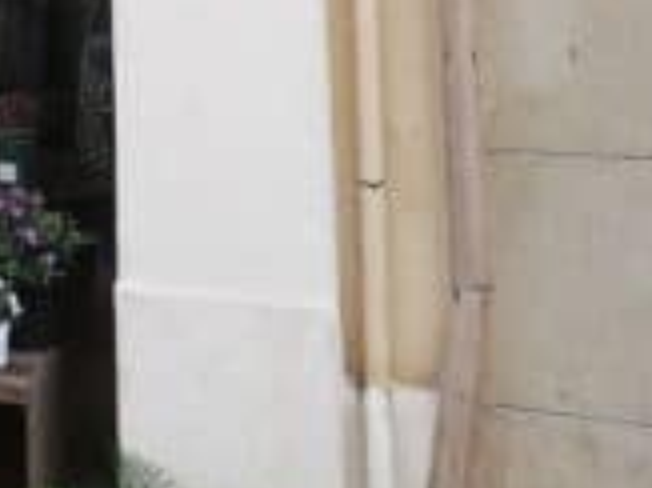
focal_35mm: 96
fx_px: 1807
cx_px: -288
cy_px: -360
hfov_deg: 18.4
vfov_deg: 13.9
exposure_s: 1/100
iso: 50
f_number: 2.2
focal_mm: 3.81
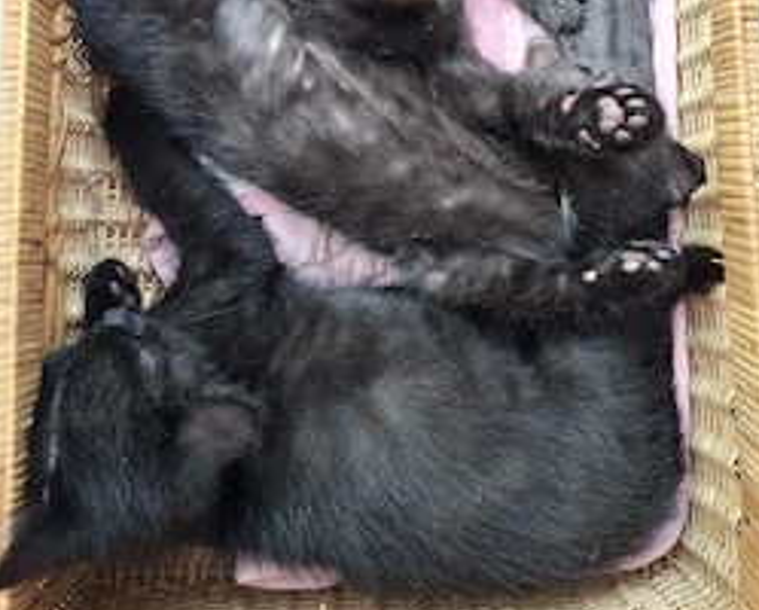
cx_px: 402
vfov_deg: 38.6
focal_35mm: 36
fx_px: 810
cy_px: 67
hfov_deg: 50.2
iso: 250
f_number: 1.8
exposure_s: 1/33
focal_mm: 5.54
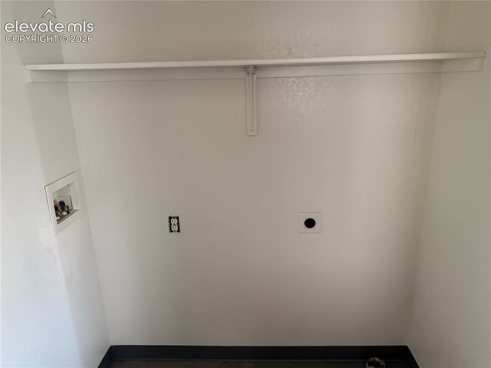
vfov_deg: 56.8
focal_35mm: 24
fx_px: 340
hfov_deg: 71.6
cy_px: 184
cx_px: 246
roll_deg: +1.4
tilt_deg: -14.7
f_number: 1.78
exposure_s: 1/60
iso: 800
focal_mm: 6.76
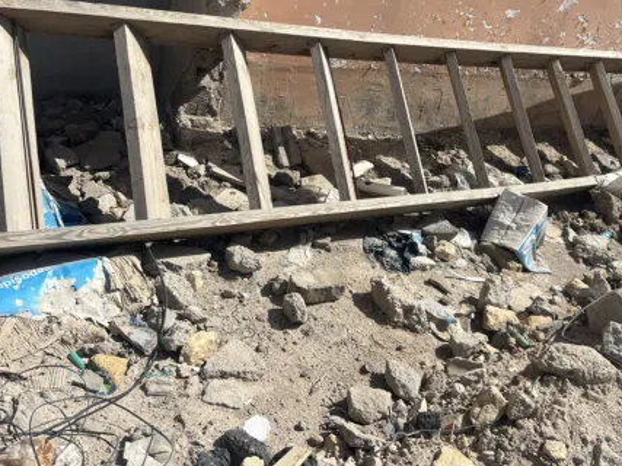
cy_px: 151
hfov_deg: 47.7
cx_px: 357
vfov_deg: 36.4
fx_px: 701
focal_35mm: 39
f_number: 1.5
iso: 50
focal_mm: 5.7
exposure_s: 1/5882
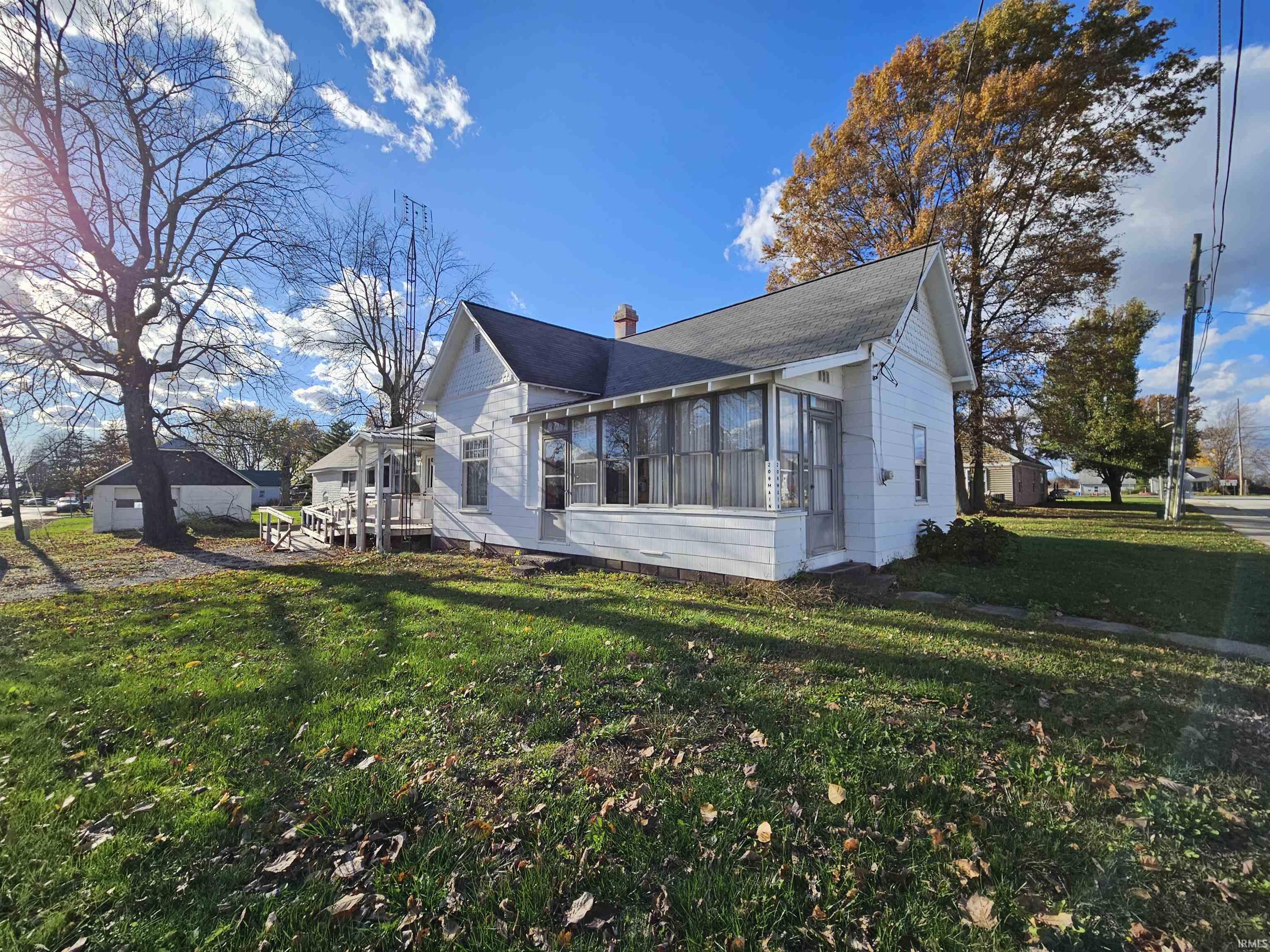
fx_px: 477
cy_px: 476
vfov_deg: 89.9
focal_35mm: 13
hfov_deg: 106.2
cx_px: 635
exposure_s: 1/1677
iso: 50
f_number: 2.2
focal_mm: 2.2
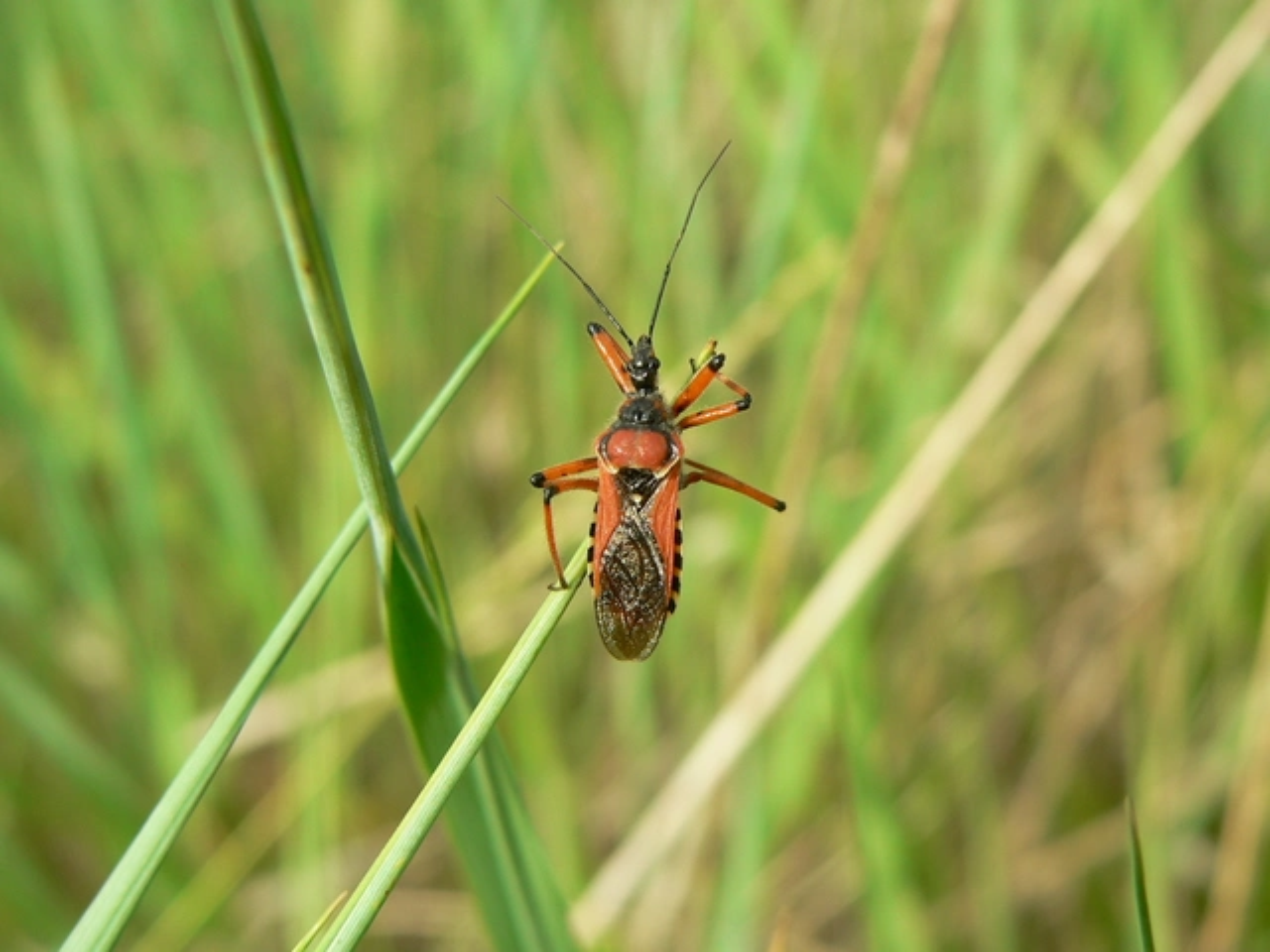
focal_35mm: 70
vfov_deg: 21.0
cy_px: 476
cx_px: 635
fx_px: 2568
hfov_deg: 27.8
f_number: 4
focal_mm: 11.6
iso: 80
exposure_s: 1/250
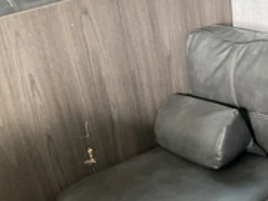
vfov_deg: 22.9
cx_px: 289
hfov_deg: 27.8
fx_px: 496
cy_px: 134
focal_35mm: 64
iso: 200
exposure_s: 1/60
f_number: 1.8
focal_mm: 3
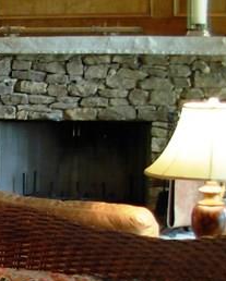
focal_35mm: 147
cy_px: 243
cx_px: -320
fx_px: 1227
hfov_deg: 9.4
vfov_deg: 13.0
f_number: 2.9
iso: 79
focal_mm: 6.3
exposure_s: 1/4.4
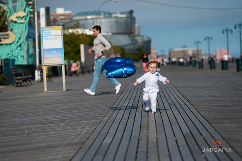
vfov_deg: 9.8
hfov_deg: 14.7
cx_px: 121
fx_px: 941
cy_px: 80
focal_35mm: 140
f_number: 4
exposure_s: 1/6400
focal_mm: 140
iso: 200
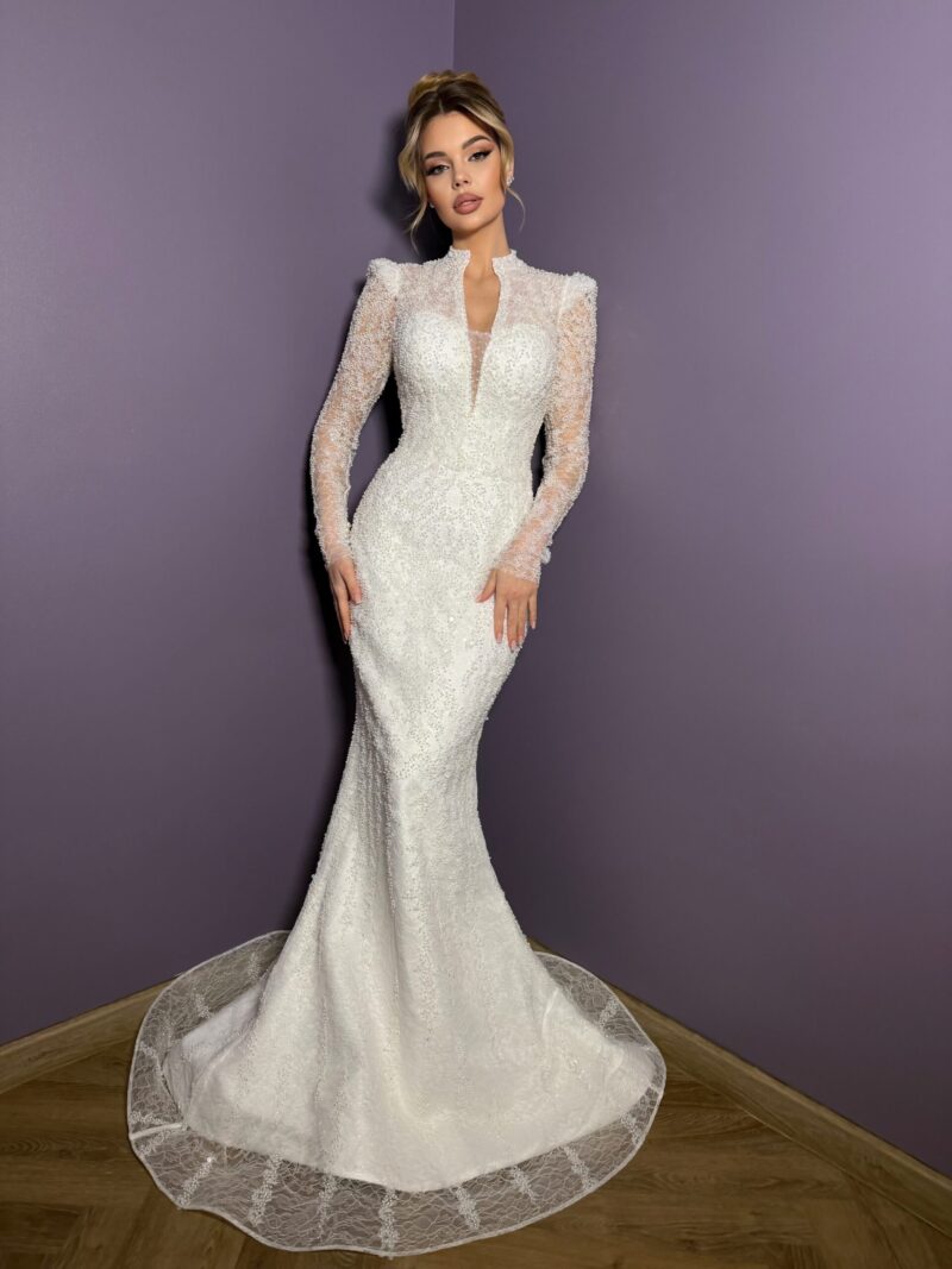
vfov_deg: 71.6
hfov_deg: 56.8
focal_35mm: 24
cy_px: 634
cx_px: 476
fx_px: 880
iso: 200
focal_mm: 6.76
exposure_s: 1/116
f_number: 1.78
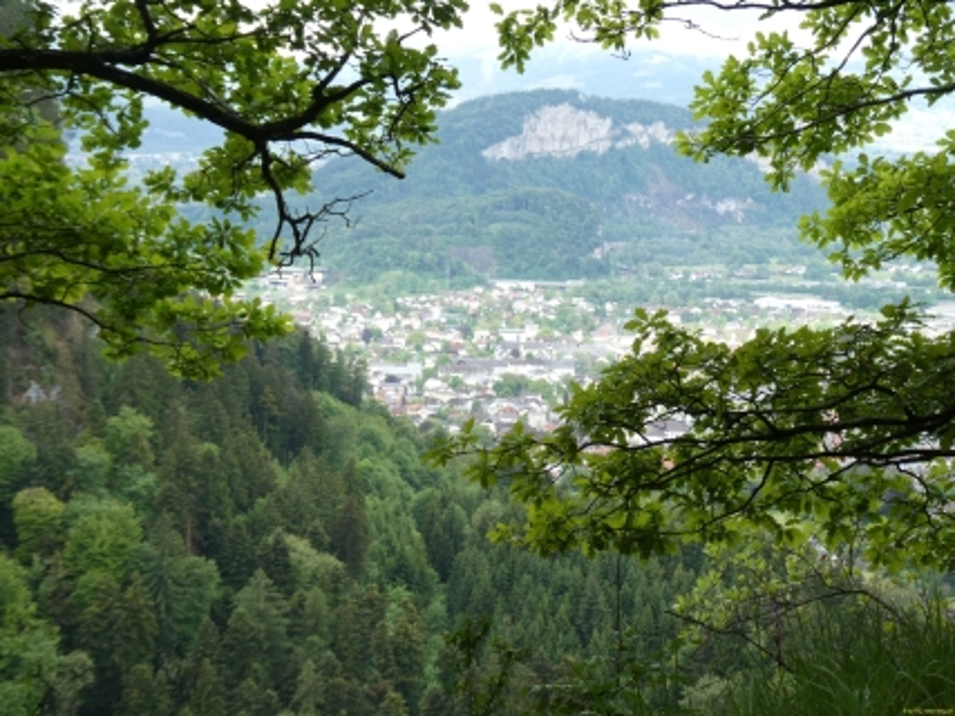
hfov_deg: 29.8
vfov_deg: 22.6
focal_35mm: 65
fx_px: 1793
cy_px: 358
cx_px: 478
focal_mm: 11.7
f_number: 4.4
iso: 80
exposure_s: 1/100
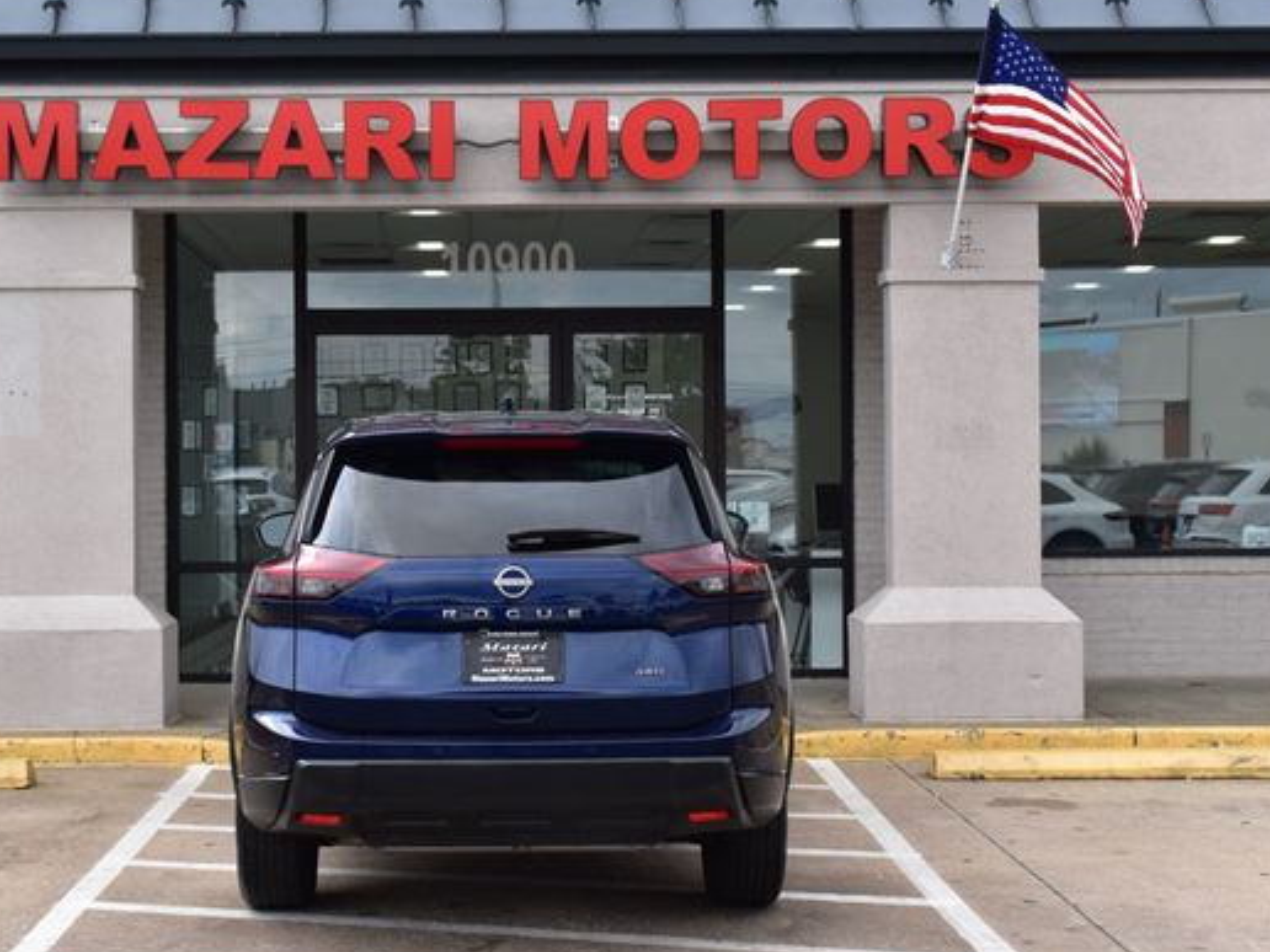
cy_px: 487
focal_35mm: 68
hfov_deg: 28.5
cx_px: 512
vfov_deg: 21.6
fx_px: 2495
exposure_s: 1/250
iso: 400
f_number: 10
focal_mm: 38
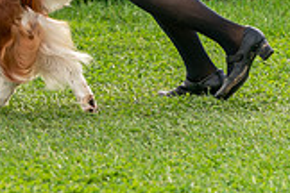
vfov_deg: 1.9
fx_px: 5679
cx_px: -134
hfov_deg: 2.9
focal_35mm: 705
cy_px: -137
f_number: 3.5
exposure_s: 1/1250
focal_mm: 197
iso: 320
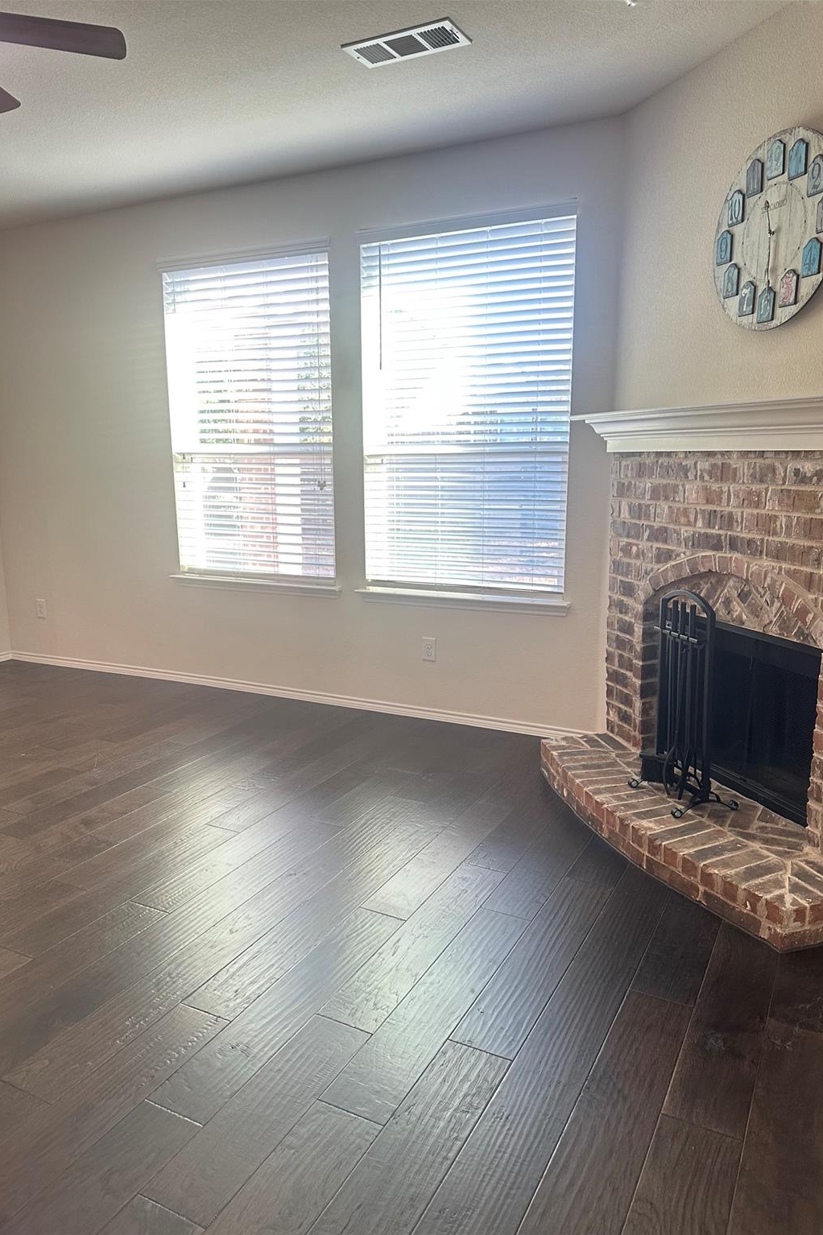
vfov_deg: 71.5
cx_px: 389
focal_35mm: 25
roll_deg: -0.3
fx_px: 858
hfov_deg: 51.2
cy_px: 618
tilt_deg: -11.1
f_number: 1.78
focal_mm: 6.86
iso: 200
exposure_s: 1/60
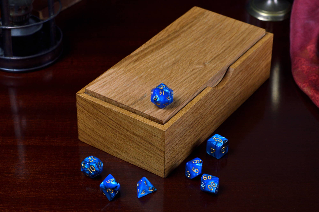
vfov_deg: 18.2
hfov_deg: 27.0
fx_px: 664
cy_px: 106
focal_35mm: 75
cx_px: 160
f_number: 7.1
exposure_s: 1/30
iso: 200
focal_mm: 50
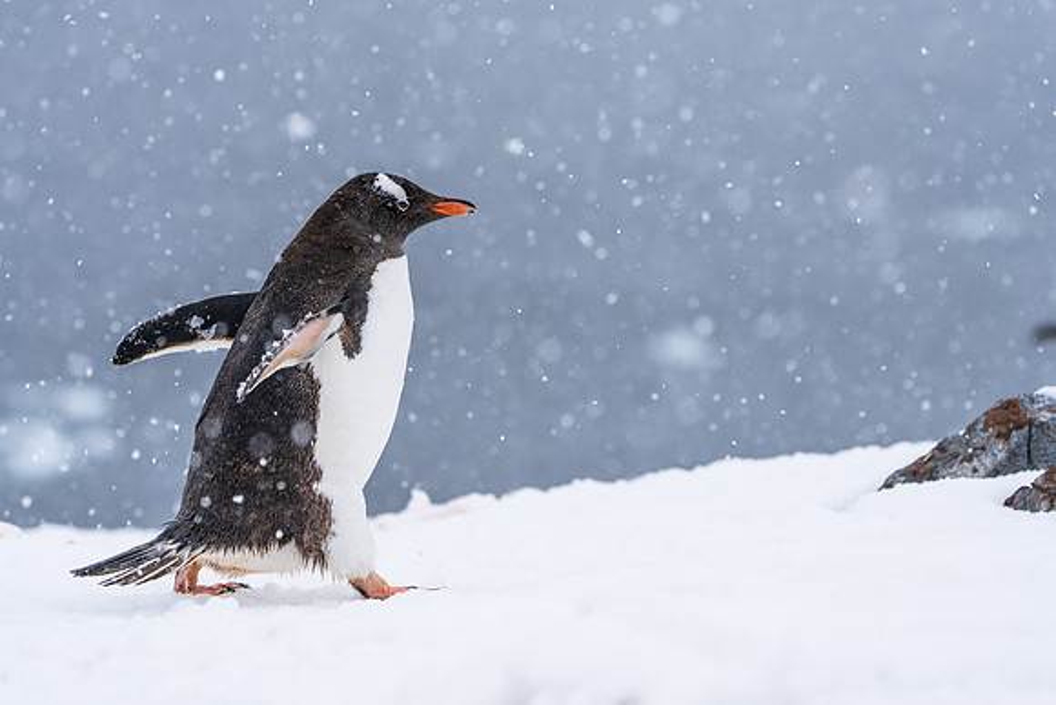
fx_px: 8631
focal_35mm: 294
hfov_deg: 7.0
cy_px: 380
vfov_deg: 4.7
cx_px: 515
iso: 1250
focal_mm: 273
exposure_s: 1/1000
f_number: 8
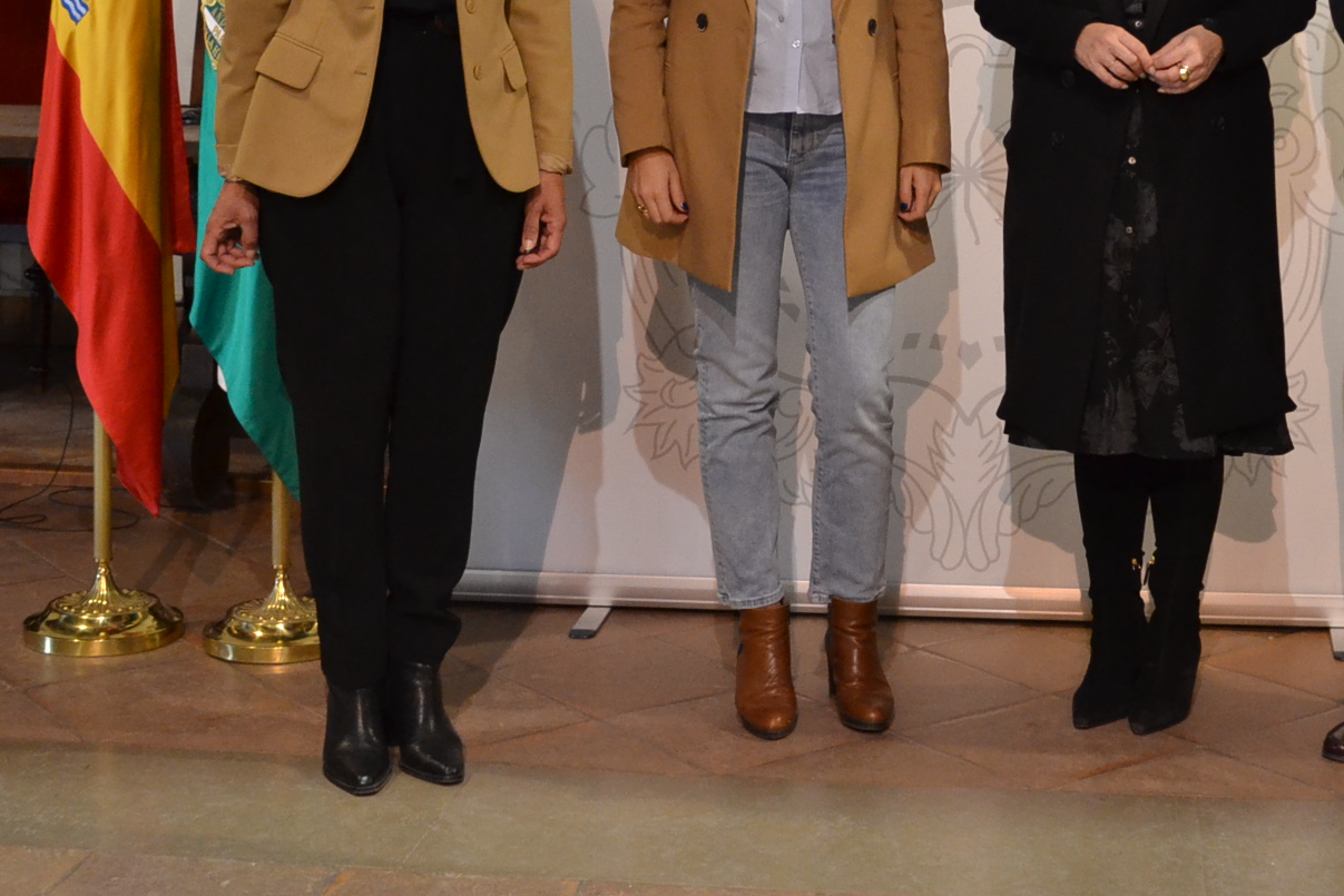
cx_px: 938
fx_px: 2352
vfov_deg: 21.1
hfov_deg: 31.5
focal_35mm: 63
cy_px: 68
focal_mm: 22
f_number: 5
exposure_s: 1/30
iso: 1600
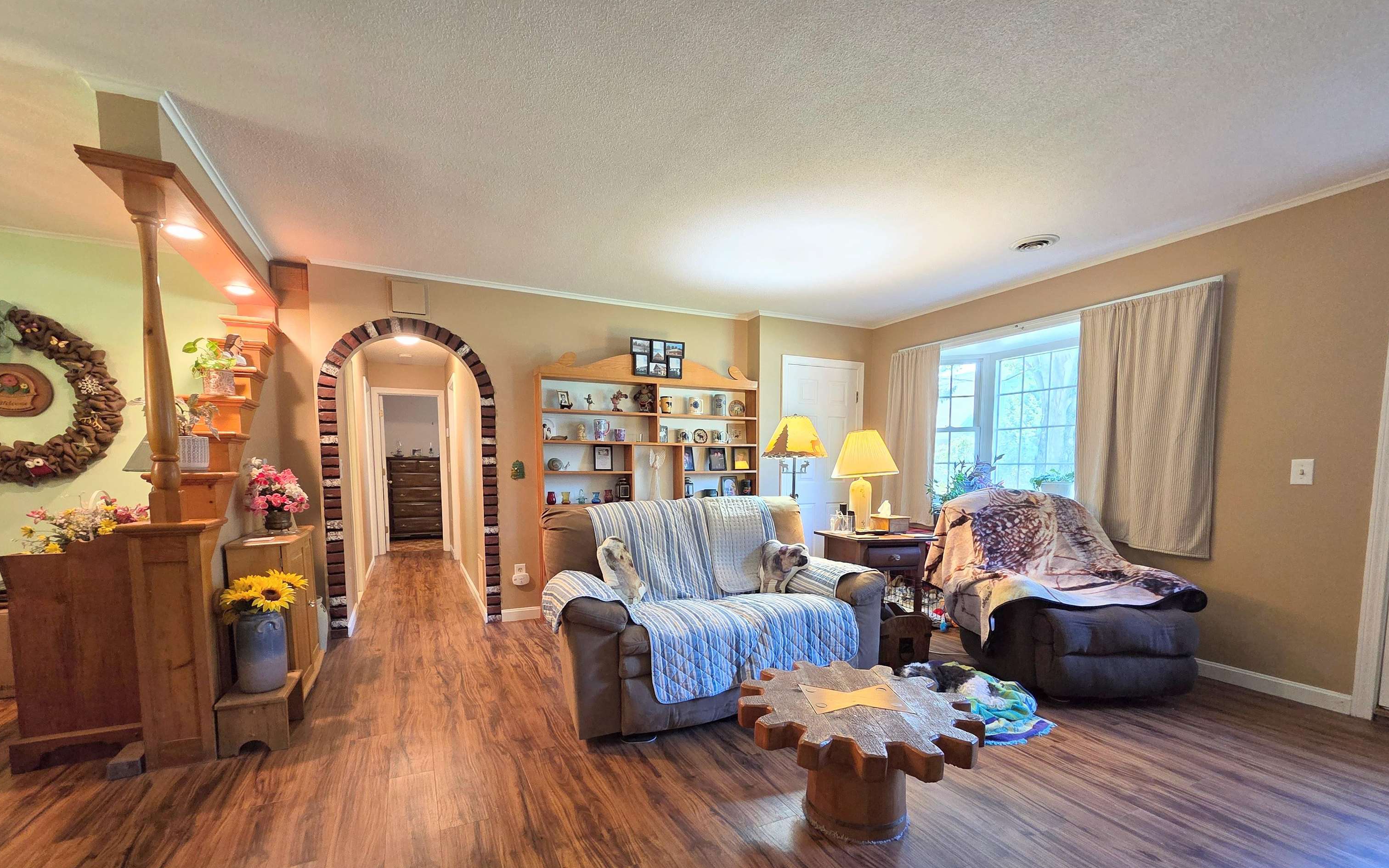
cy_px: 519
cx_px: 687
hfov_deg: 105.3
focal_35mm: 14
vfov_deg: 77.8
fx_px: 530
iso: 400
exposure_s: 1/60
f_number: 2.2
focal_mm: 2.2
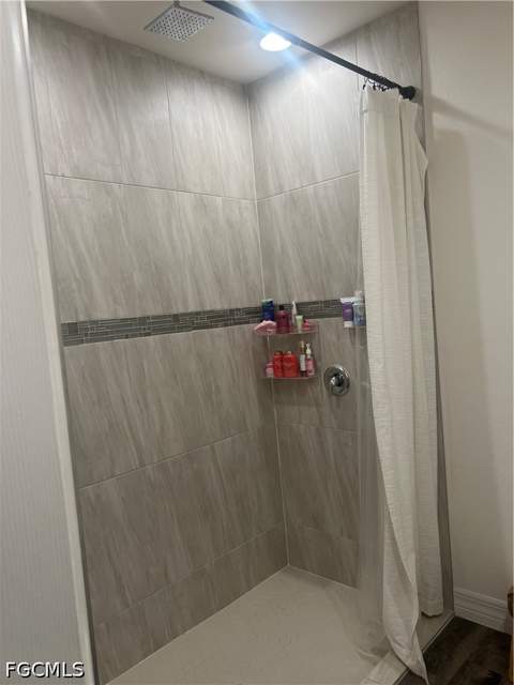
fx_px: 515
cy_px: 342
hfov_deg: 53.1
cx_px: 257
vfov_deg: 67.3
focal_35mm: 26
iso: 80
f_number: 1.5
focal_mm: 5.7
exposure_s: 1/60
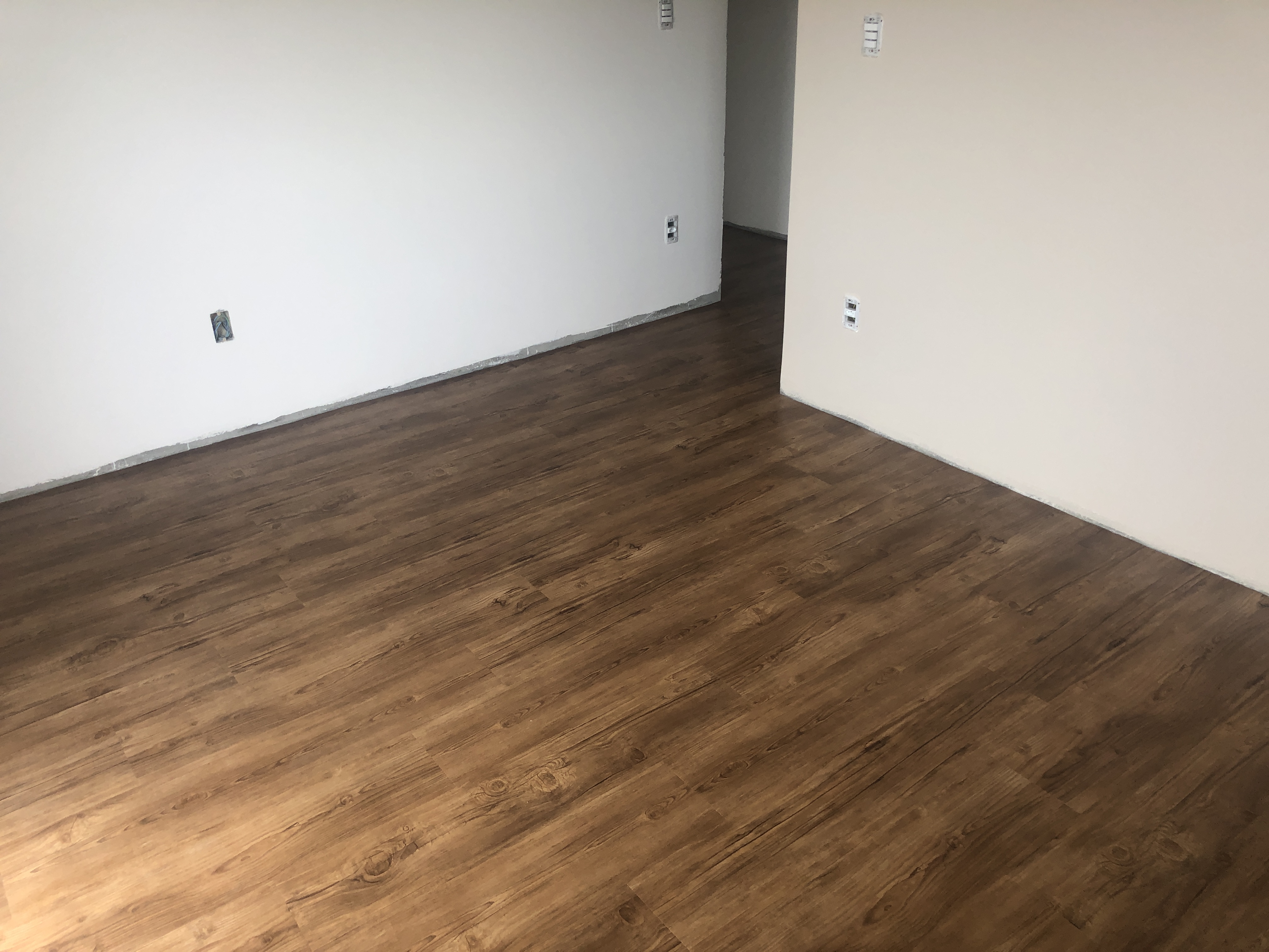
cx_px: 634
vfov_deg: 49.7
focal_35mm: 28
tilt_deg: -26.3
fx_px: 1026
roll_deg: +1.3
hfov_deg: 63.4
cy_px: 476
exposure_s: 1/120
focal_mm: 4
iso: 64
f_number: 1.8
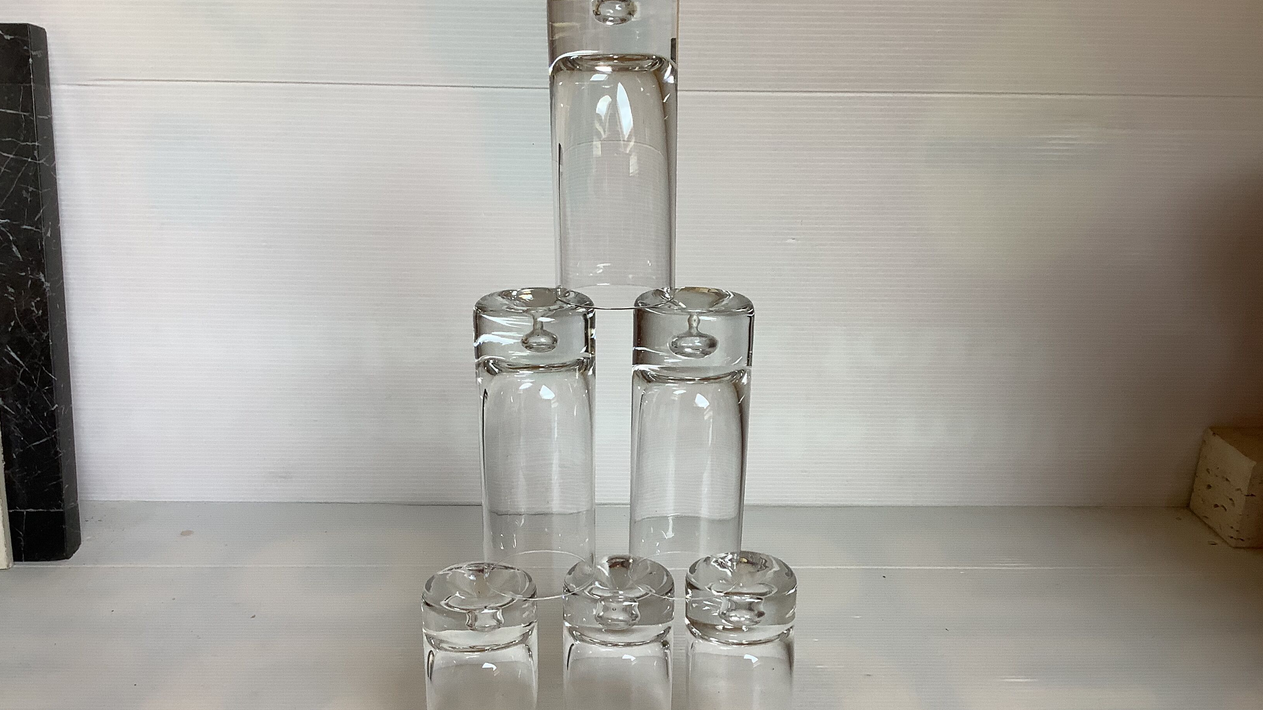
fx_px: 1139
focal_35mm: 34
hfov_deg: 58.0
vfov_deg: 34.6
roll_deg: -0.2
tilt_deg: -18.5
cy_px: 413
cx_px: 635
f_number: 2.4
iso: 64
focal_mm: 3.3
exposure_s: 1/60
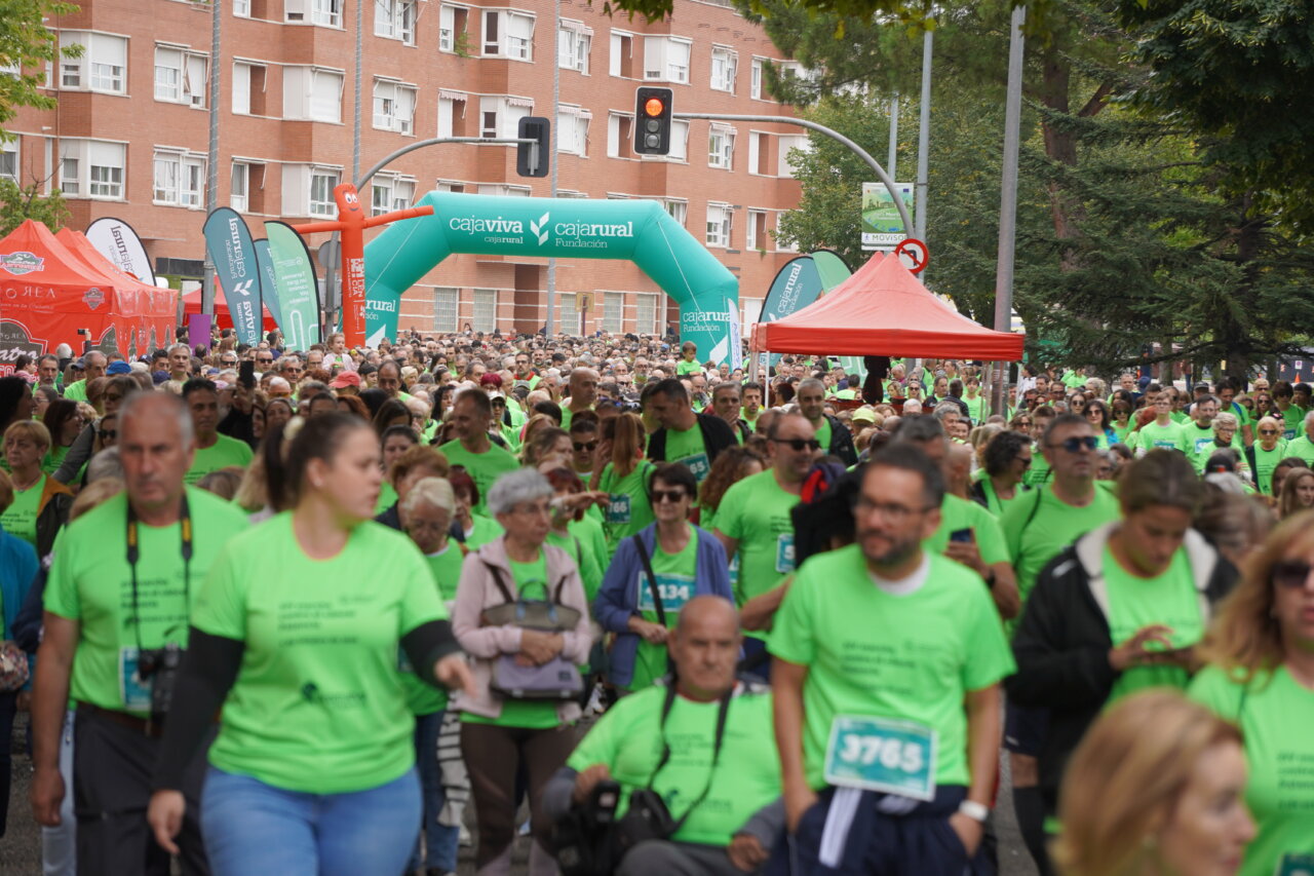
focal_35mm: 184
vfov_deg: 7.4
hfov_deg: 11.1
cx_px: 657
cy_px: 438
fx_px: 6733
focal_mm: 123
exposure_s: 1/200
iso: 200
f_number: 5.6
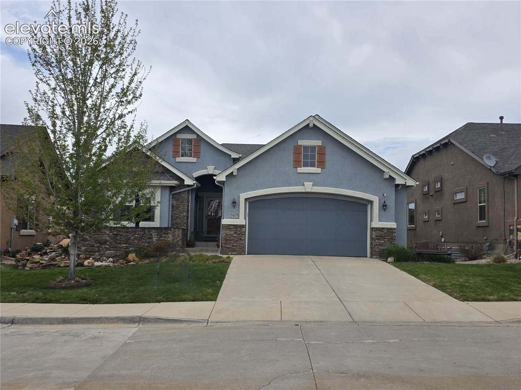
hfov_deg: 58.4
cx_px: 260
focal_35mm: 31
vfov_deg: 45.4
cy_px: 195
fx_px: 467
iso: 80
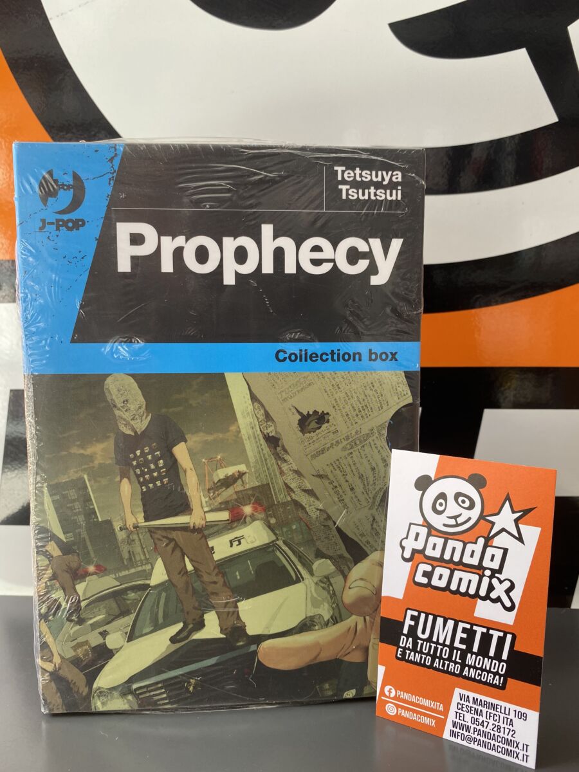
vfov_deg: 67.3
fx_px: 580
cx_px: 290
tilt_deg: -7.6
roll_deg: +0.2
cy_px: 386
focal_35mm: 26
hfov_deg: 53.1
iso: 64
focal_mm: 4.25
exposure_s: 1/121
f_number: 1.8
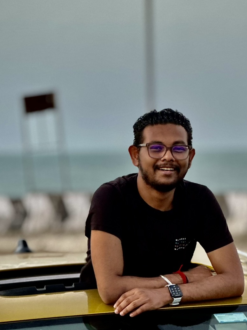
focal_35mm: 153
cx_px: 163
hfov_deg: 9.7
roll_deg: +1.0
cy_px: 261
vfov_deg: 12.9
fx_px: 1456
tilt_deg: -4.1
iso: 160
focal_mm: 9
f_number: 2.8
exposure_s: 1/40
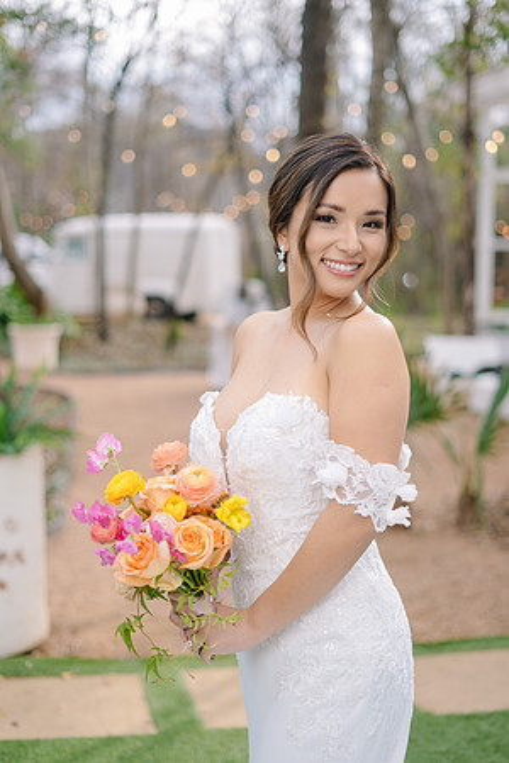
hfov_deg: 27.0
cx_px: 254
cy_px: 382
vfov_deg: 39.6
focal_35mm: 50
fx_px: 1060
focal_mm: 50
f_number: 2
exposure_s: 1/200
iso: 50
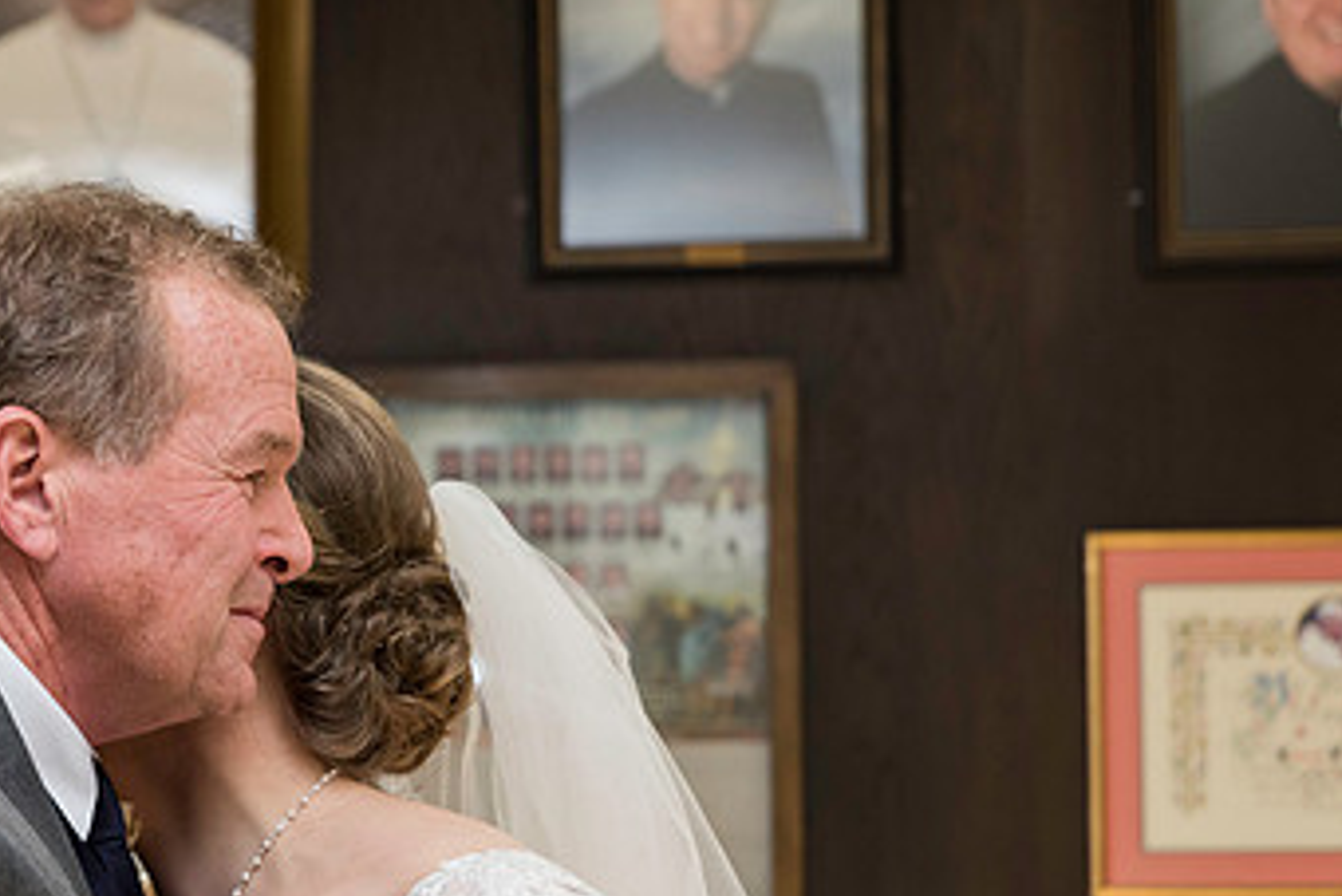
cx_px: 205
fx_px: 3692
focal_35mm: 99
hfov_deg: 20.3
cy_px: 720
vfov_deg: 13.8
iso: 640
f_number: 4.5
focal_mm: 58
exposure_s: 1/200
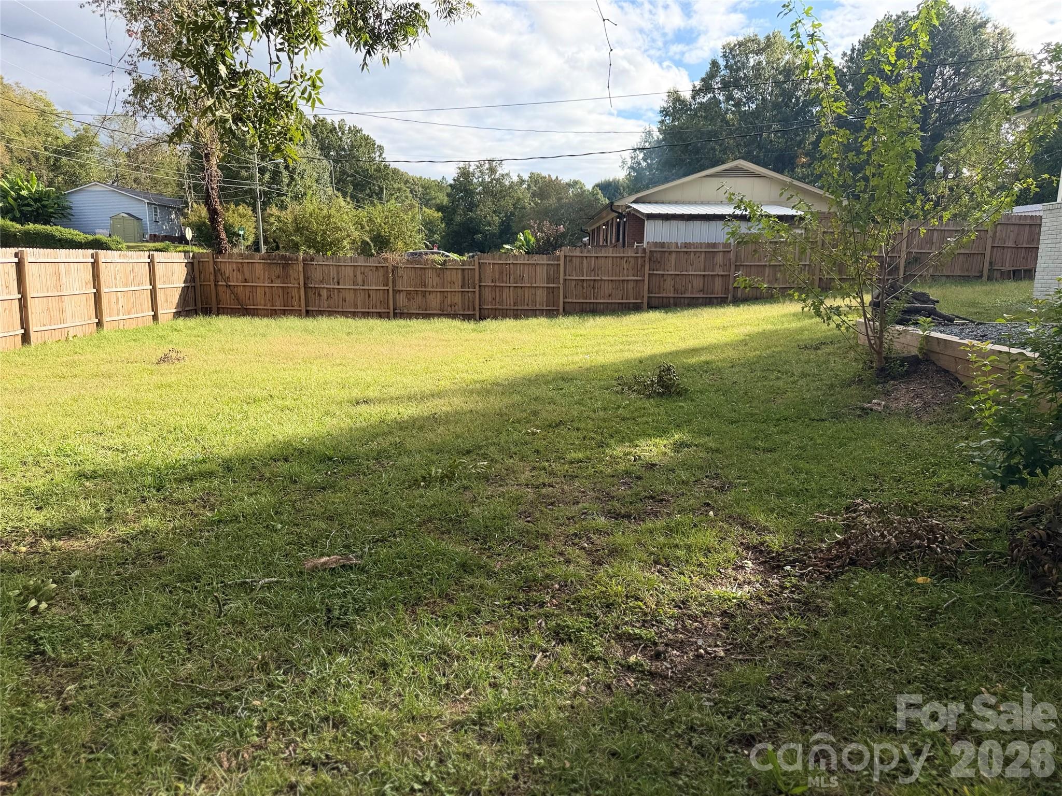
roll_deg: -0.7
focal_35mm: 24
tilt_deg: -8.7
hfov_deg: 71.6
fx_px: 736
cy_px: 398
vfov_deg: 56.8
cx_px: 531
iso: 80
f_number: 1.78
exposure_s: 1/4167
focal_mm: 6.76
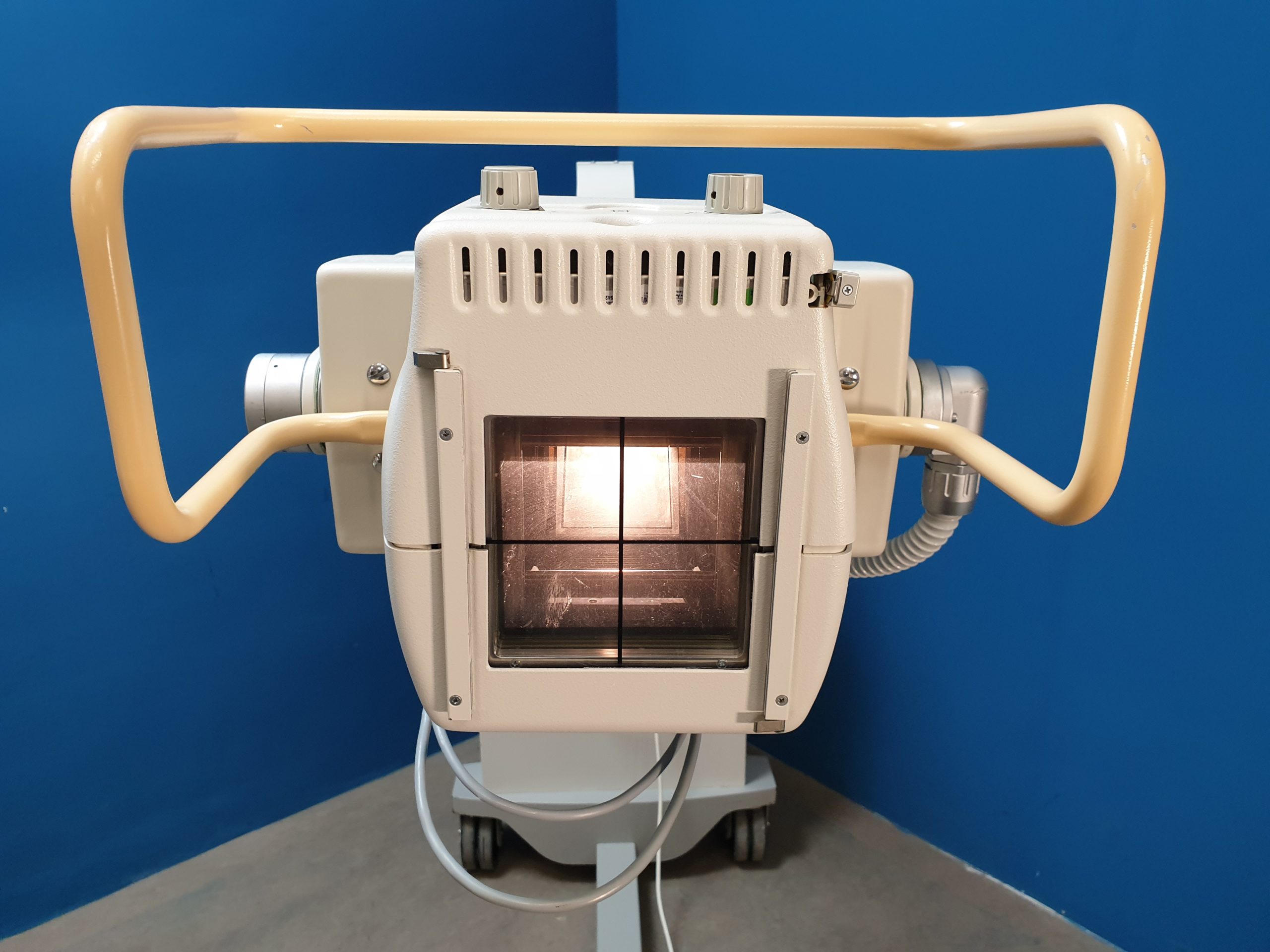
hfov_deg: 67.3
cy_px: 476
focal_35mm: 26
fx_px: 954
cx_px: 635
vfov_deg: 53.1
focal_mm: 4.3
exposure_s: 1/50
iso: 200
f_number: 2.4
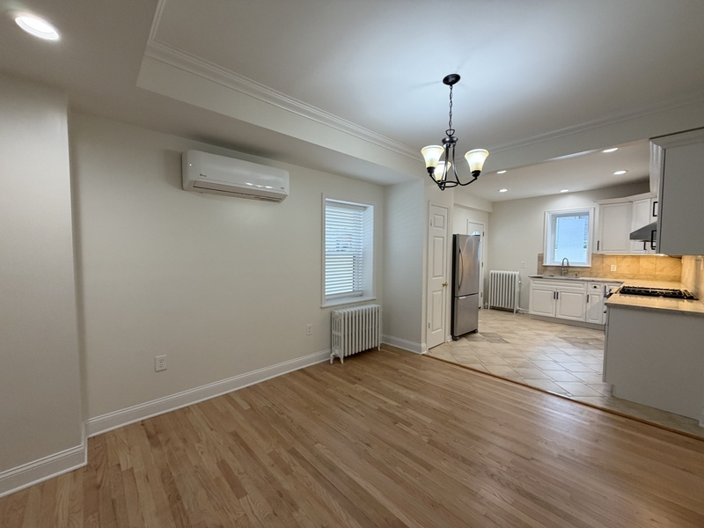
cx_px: 352
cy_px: 264
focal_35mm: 14
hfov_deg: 102.1
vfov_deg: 85.7
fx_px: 285
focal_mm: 2.22
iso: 200
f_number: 2.2
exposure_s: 1/120
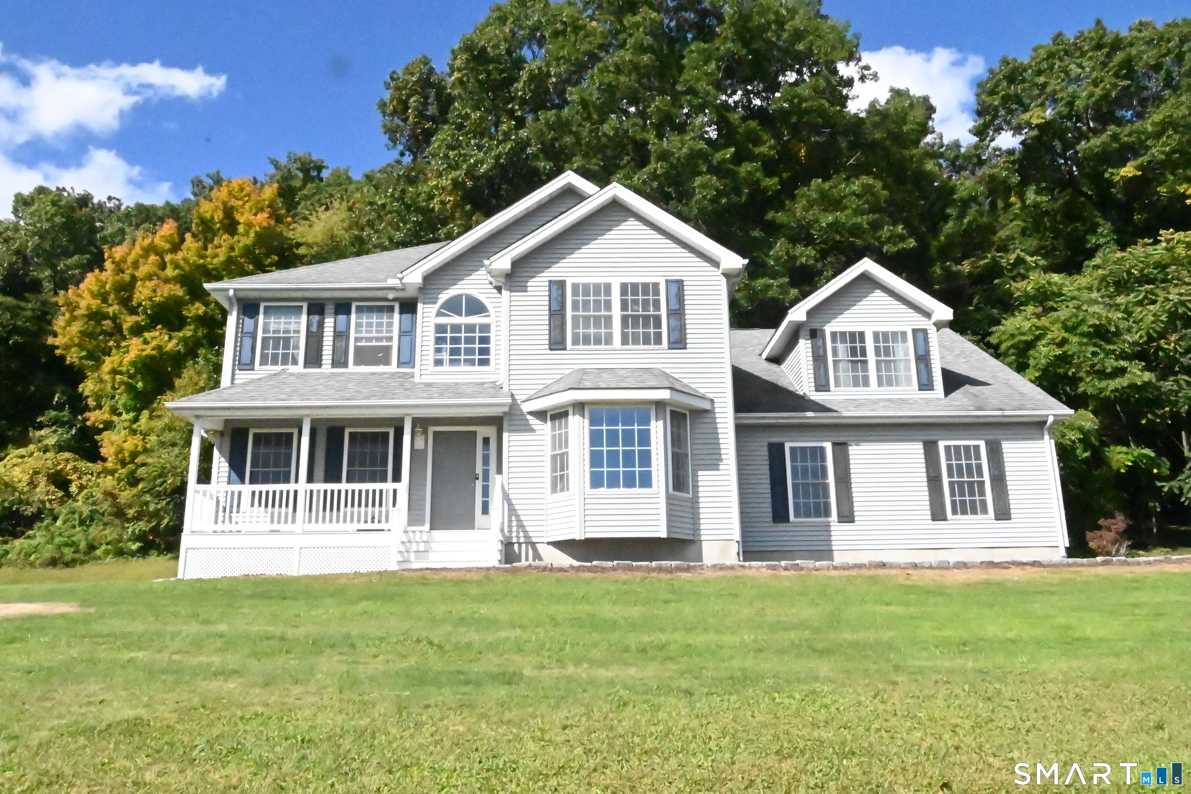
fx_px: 893
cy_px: 397
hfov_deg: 67.4
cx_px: 596
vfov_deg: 47.9
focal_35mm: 27
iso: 36000
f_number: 22
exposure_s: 1/8000
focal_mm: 18
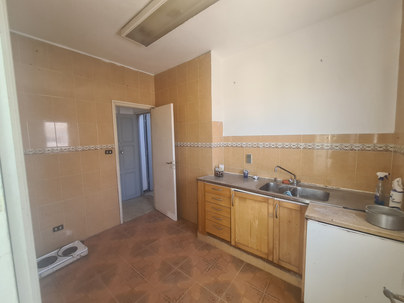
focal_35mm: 13
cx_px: 202
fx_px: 152
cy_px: 152
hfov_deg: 106.2
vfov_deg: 89.9
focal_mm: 2.22
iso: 160
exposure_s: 1/50
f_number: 2.2
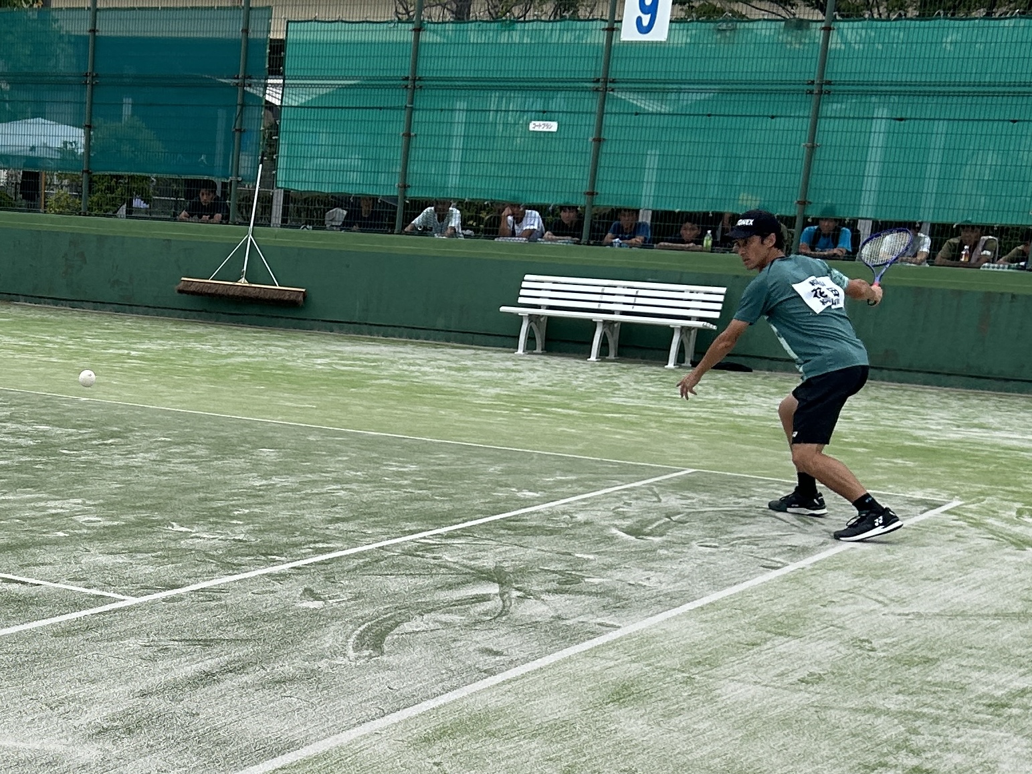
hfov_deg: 67.3
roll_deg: -2.0
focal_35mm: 26
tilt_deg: -14.7
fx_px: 775
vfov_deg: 53.1
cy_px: 387
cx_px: 516
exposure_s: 1/4630
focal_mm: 5.7
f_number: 1.5
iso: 50
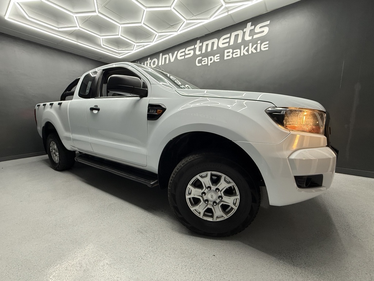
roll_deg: -0.1
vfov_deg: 85.7
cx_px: 187
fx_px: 151
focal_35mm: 14
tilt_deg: -9.3
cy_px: 140
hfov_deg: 102.1
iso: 200
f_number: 2.2
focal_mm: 2.22
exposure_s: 1/100
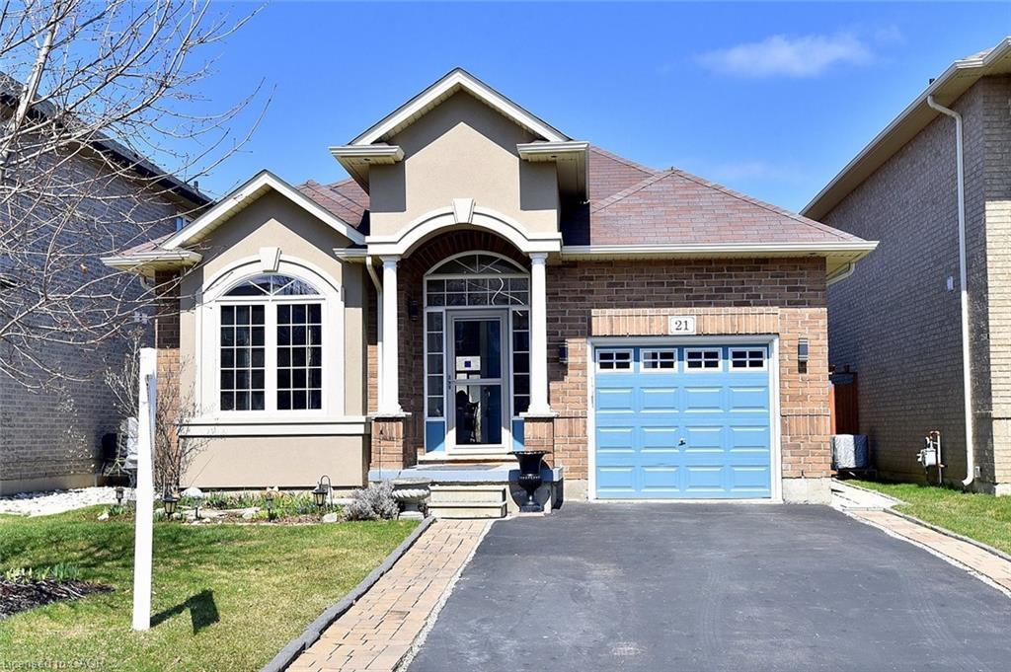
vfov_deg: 37.8
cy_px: 336
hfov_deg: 54.5
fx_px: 982
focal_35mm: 35
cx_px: 506
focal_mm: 35
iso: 500
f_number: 11
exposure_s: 1/500
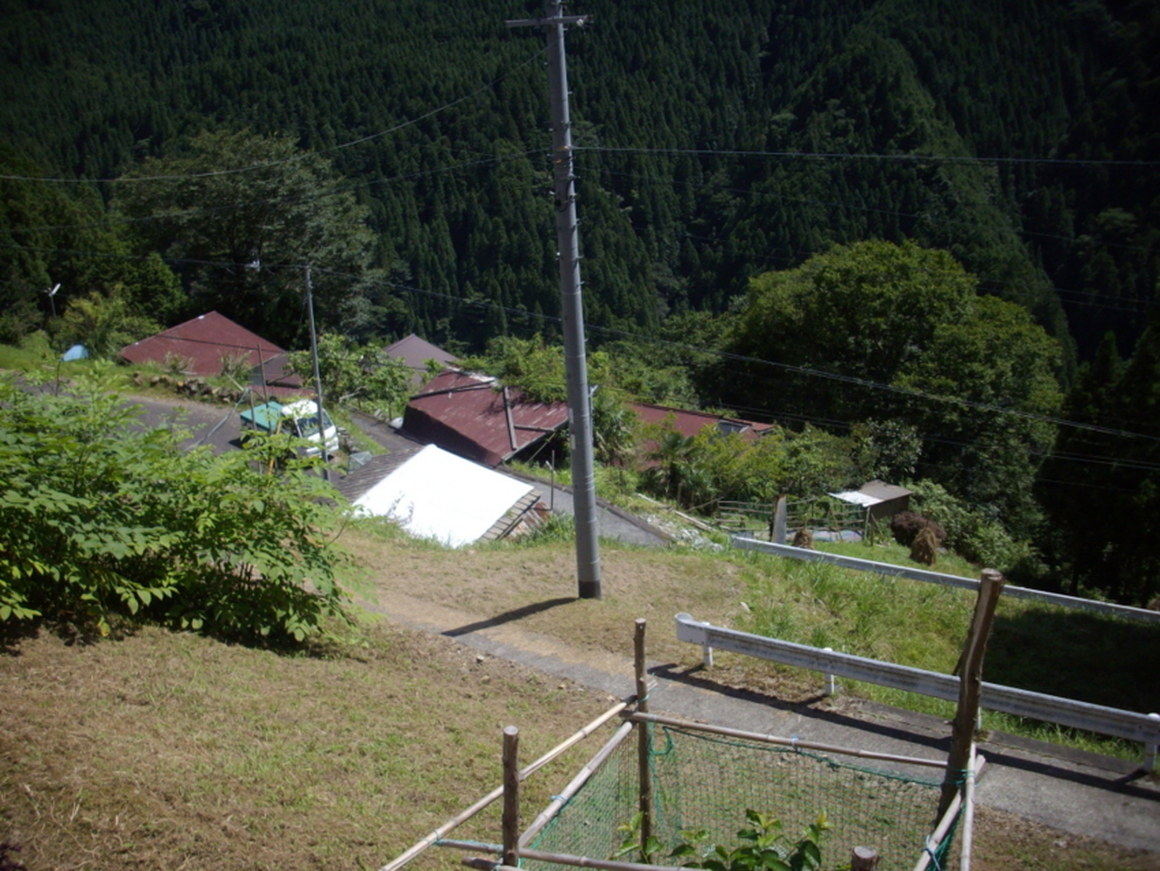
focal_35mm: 37
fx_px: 1240
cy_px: 436
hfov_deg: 50.1
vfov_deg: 38.7
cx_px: 580
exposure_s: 1/320
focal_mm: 6.2
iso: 80
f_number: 5.6
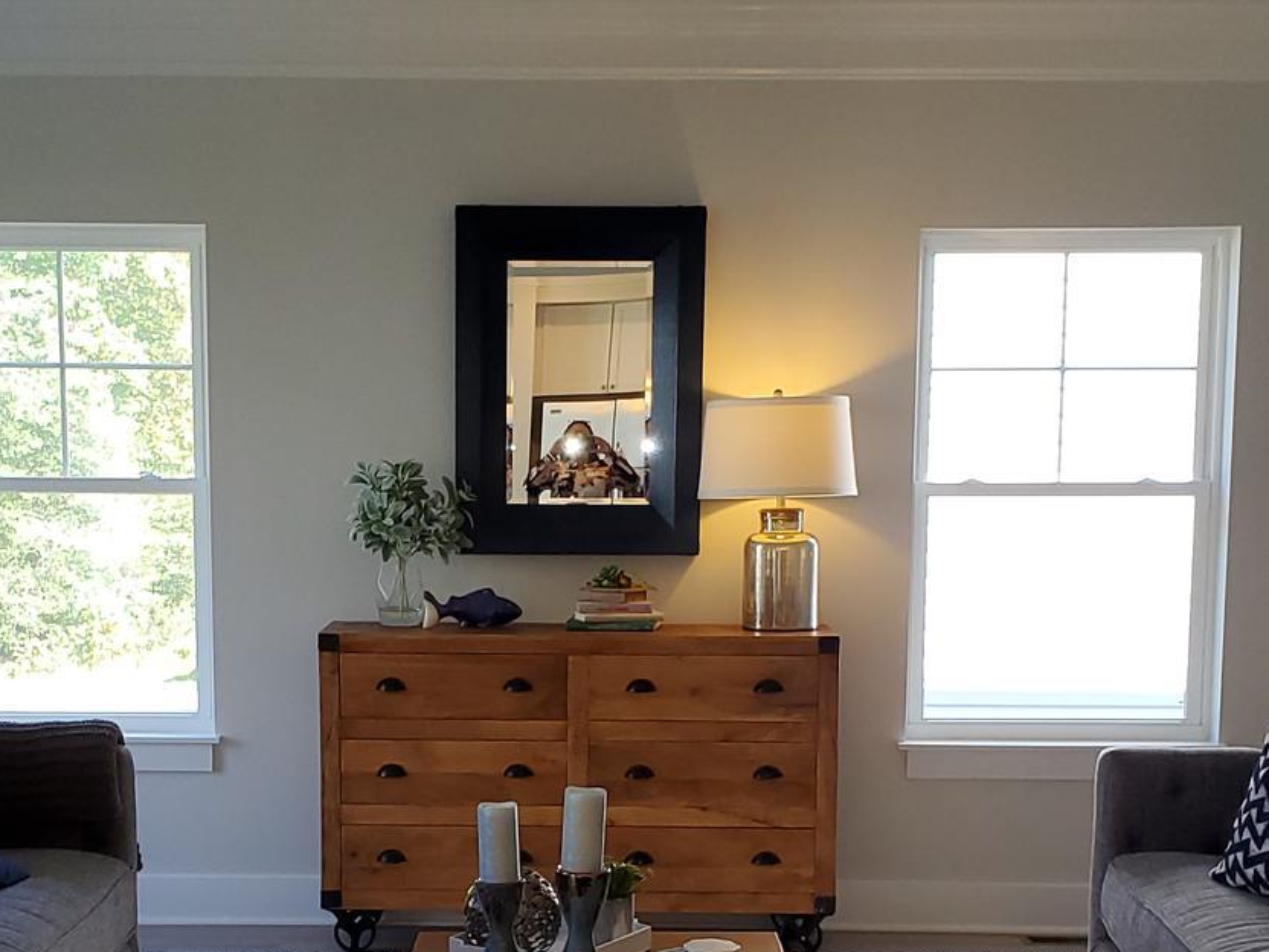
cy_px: 728
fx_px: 2346
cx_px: 554
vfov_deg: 22.7
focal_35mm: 64
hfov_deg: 30.2
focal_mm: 4.3
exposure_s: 1/60
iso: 64
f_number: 2.4
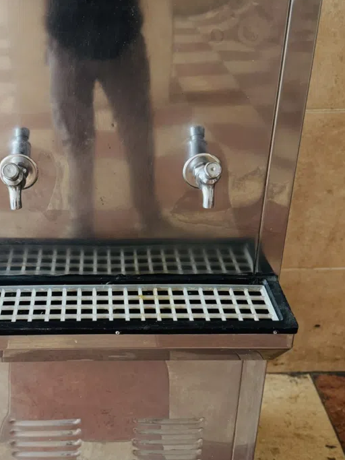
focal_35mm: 48
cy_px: 212
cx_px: 114
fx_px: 638
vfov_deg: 39.6
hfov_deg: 30.0
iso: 320
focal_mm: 6.76
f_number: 1.78
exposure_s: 1/60
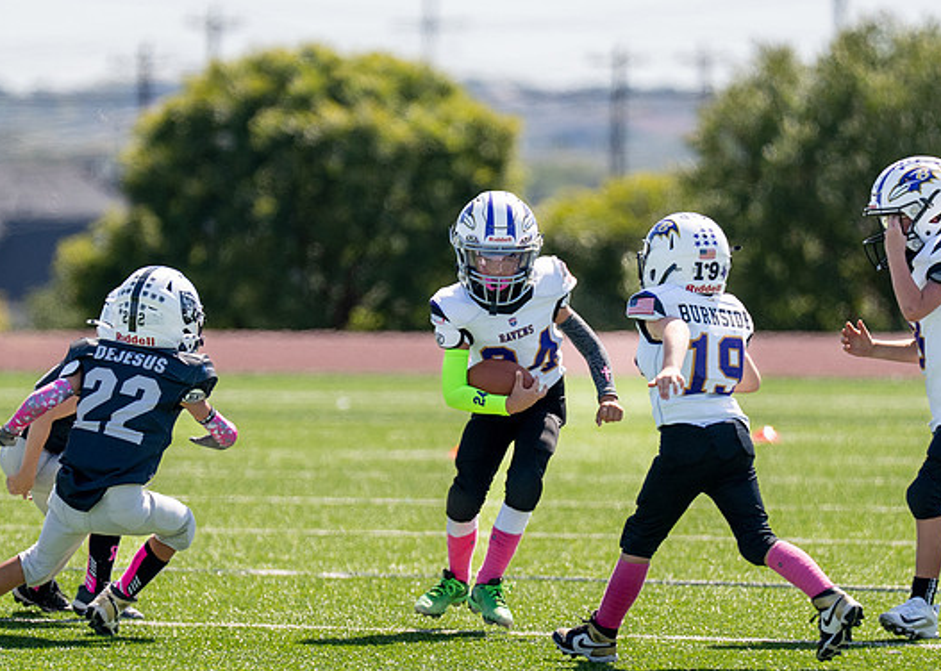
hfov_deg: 4.4
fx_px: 12262
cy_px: 436
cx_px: 430
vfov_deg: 3.1
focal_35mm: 459
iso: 200
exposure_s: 1/3200
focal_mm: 200
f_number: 2.8
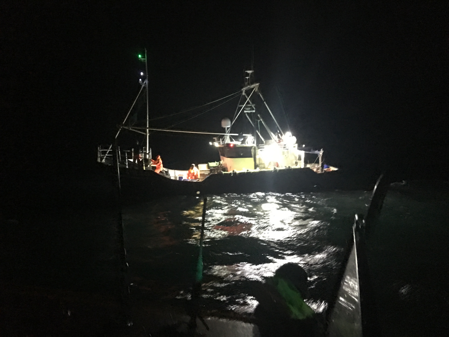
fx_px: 376
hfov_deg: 61.7
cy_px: 168
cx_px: 224
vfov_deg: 48.2
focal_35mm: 29
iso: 320
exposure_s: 1/4
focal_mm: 4.15
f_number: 2.2
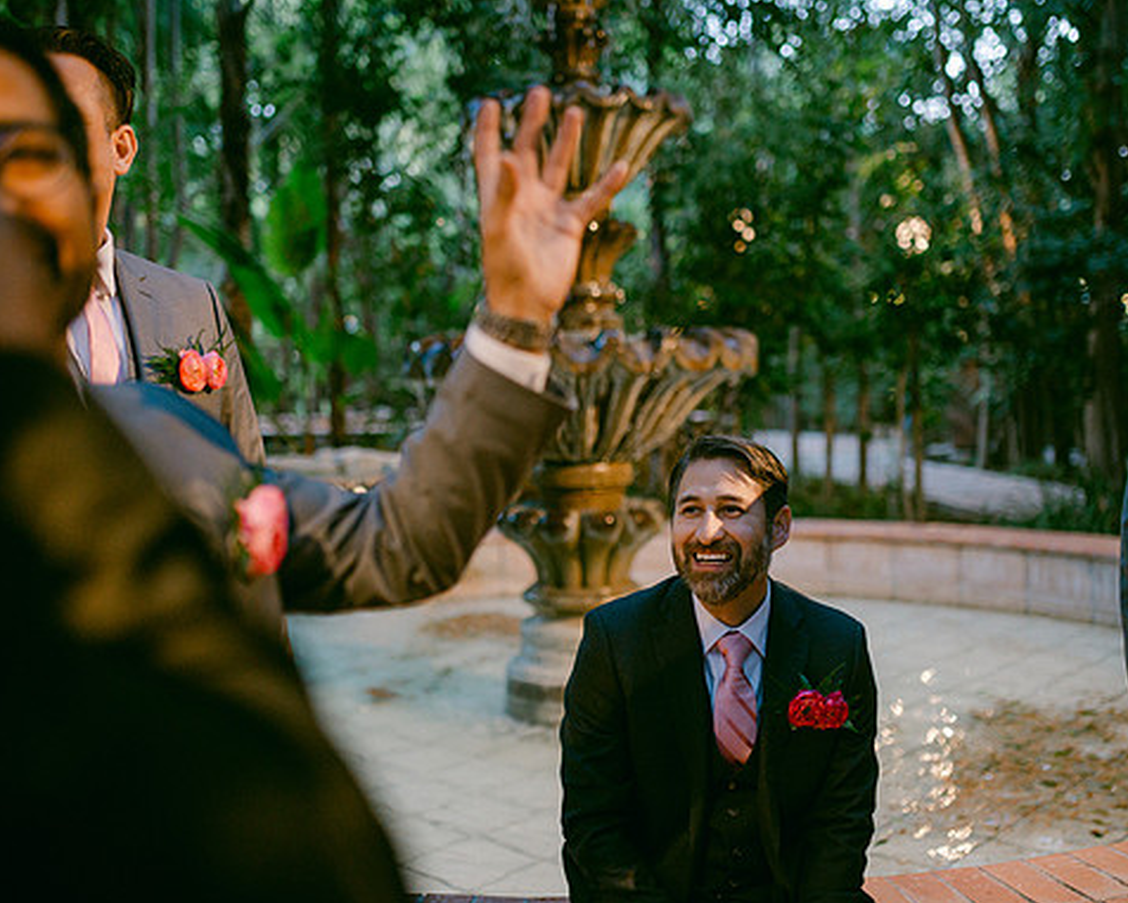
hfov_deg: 45.8
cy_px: 450
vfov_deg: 37.3
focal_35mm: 40
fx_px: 1336
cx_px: 566
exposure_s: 1/250
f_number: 1.8
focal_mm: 35
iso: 2500
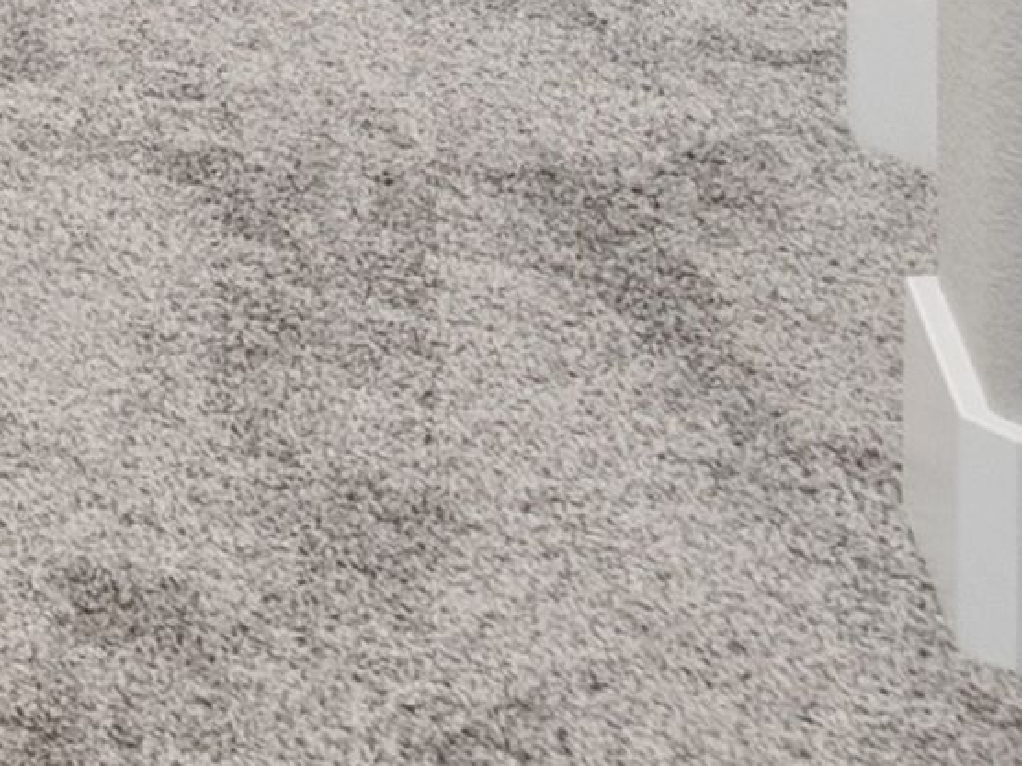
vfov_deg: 9.3
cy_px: -1378
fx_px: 3897
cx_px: -2645
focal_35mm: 132
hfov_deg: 9.1
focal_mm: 18
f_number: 8
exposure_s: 1/30
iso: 640
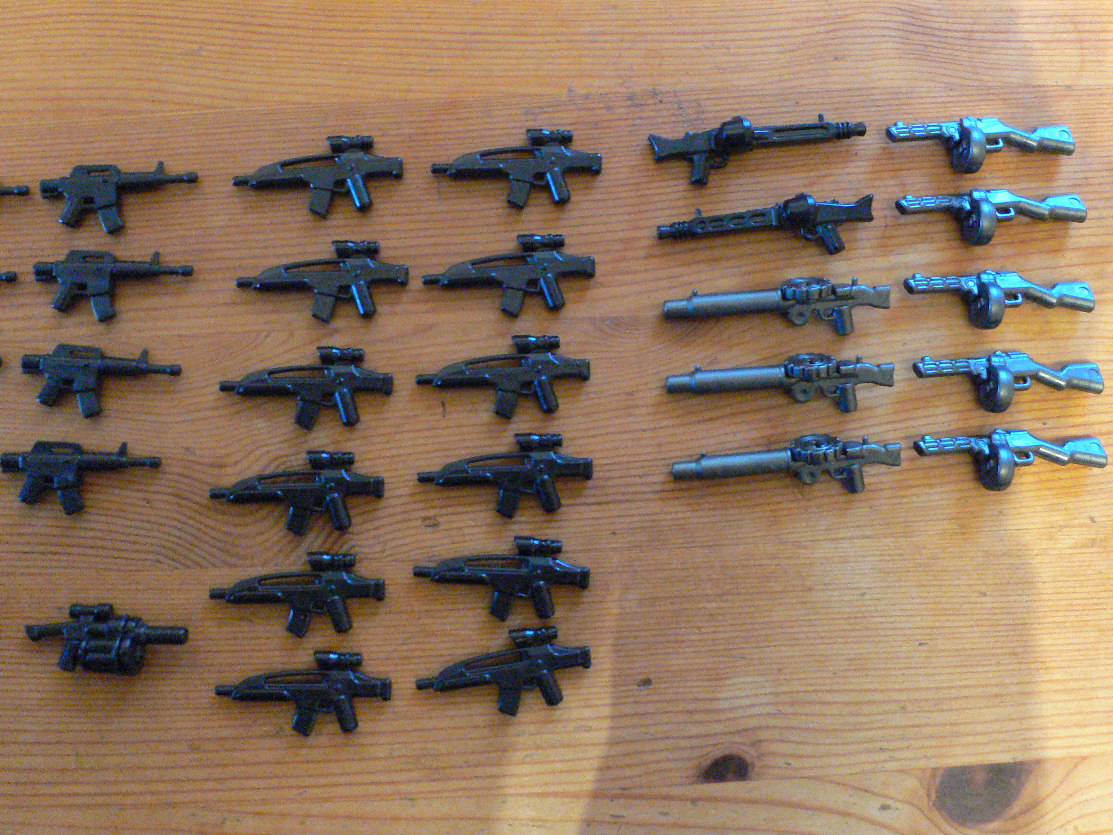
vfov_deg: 41.8
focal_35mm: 34
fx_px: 1093
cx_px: 556
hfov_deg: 54.0
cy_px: 418
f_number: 2.8
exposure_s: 1/2
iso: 400
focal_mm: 6.3
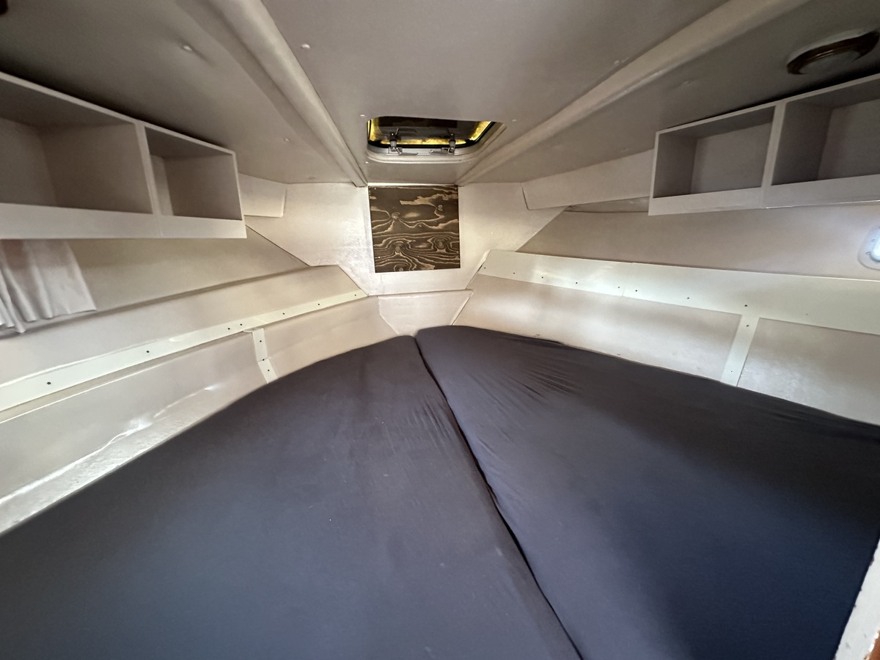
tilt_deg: -15.7
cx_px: 440
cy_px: 330
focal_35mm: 14
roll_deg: +2.1
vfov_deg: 85.7
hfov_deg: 102.1
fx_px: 356
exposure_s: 1/60
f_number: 2.2
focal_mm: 2.22
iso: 1250
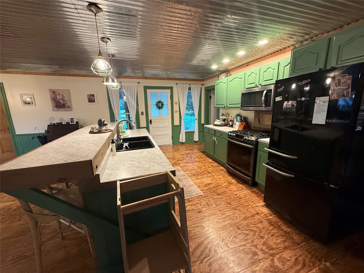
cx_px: 182
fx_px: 147
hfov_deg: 102.1
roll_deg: +1.1
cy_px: 136
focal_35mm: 14
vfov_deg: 85.7
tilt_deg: -10.7
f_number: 2.2
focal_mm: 2.22
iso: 400
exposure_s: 1/60
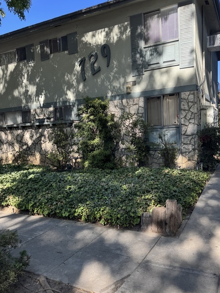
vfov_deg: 63.3
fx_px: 237
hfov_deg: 49.6
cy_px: 161
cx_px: 126
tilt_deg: -9.6
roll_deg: +1.4
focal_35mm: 28
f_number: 1.78
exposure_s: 1/527
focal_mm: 6.76
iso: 80
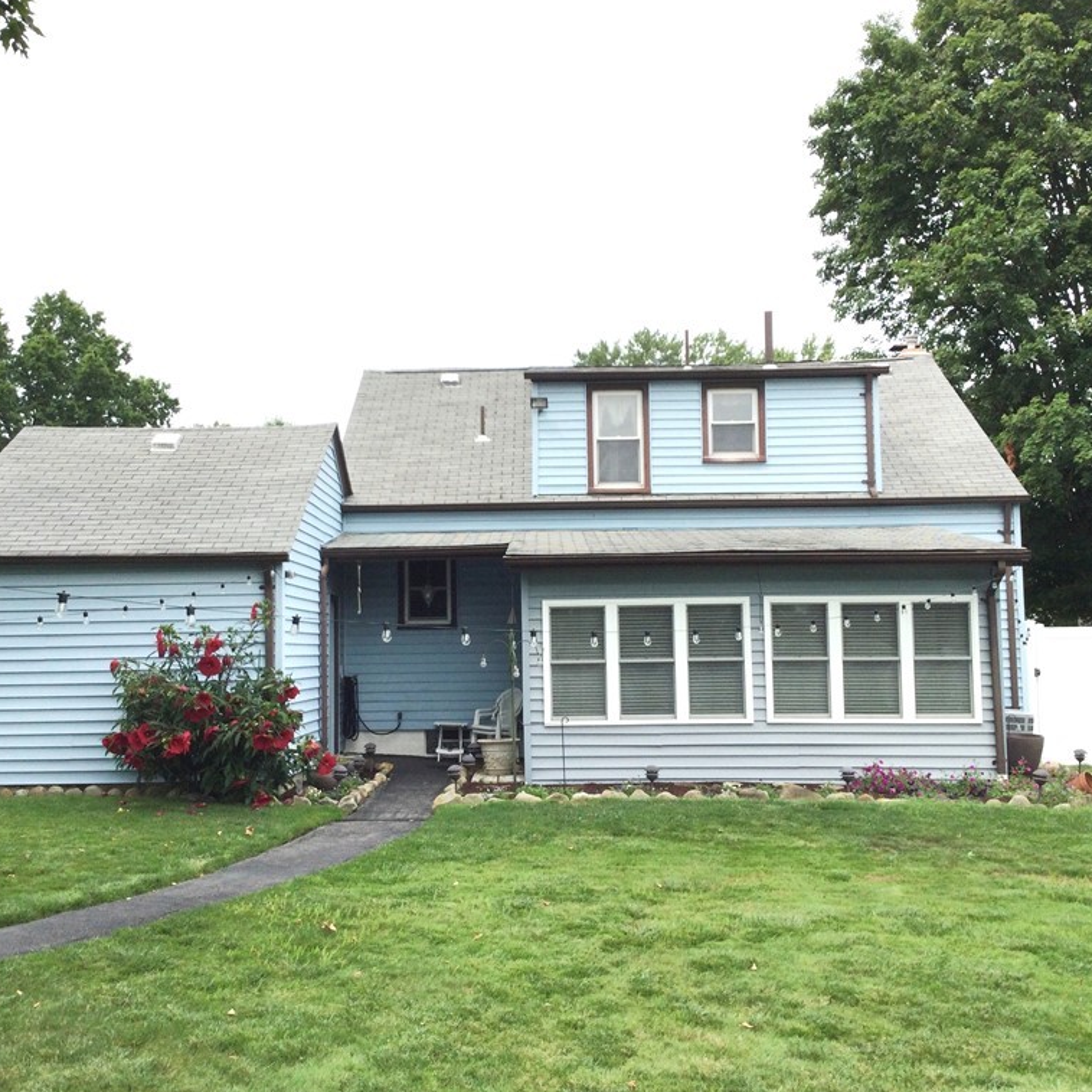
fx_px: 1321
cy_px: 550
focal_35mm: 37
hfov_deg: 44.9
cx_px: 503
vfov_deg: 44.9
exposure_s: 1/762
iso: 25
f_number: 2.4
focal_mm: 3.3
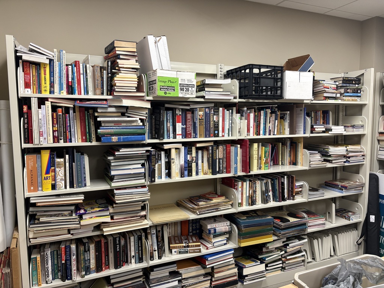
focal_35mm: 26
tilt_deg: -4.7
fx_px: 288
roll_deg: +0.8
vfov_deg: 53.1
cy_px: 144
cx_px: 192
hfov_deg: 67.3
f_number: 1.6
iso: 160
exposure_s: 1/60
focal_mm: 5.96
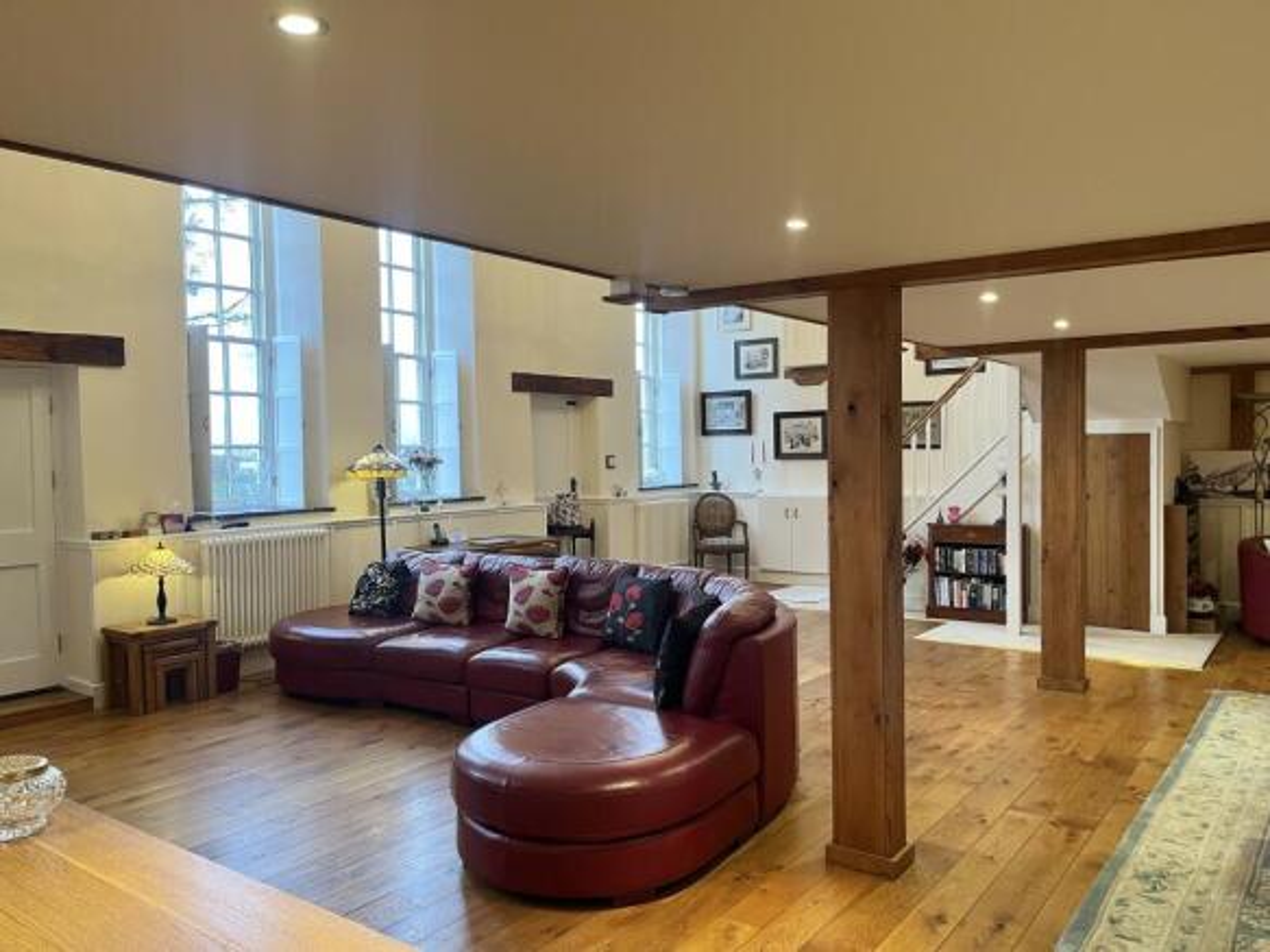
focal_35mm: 26
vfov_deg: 53.0
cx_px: 635
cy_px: 476
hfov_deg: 67.3
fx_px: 954
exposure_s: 1/50
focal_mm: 5.1
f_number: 1.6
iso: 100
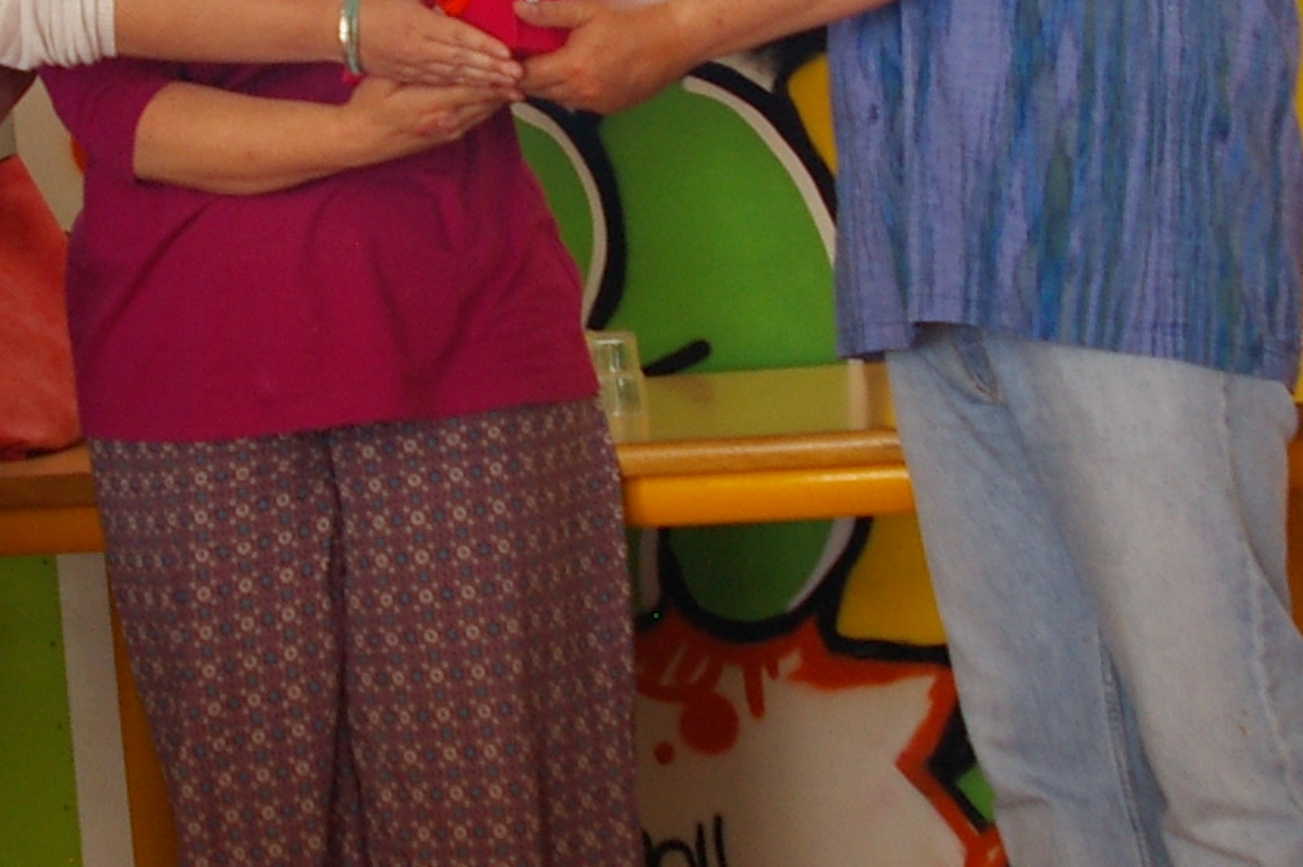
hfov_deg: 20.9
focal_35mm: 97
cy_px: 173
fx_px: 3509
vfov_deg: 14.0
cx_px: 374
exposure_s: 1/45
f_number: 5.6
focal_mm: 18
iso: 400
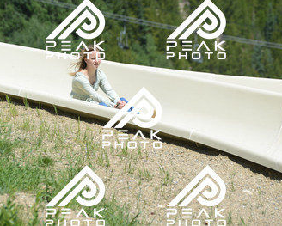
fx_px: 1863
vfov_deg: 6.9
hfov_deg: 8.7
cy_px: 112
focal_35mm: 223
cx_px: 136
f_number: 6.3
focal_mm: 195
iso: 400
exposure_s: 1/1250
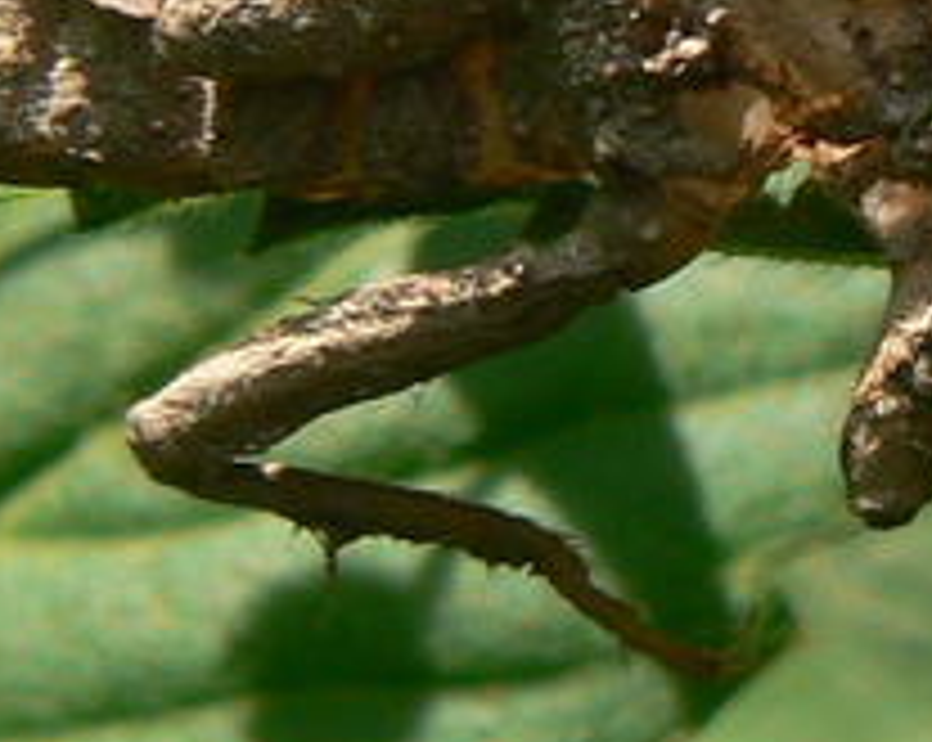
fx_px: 2810
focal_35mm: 102
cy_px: -13
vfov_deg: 14.8
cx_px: 432
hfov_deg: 18.8
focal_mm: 6
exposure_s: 1/250
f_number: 5.6
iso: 80
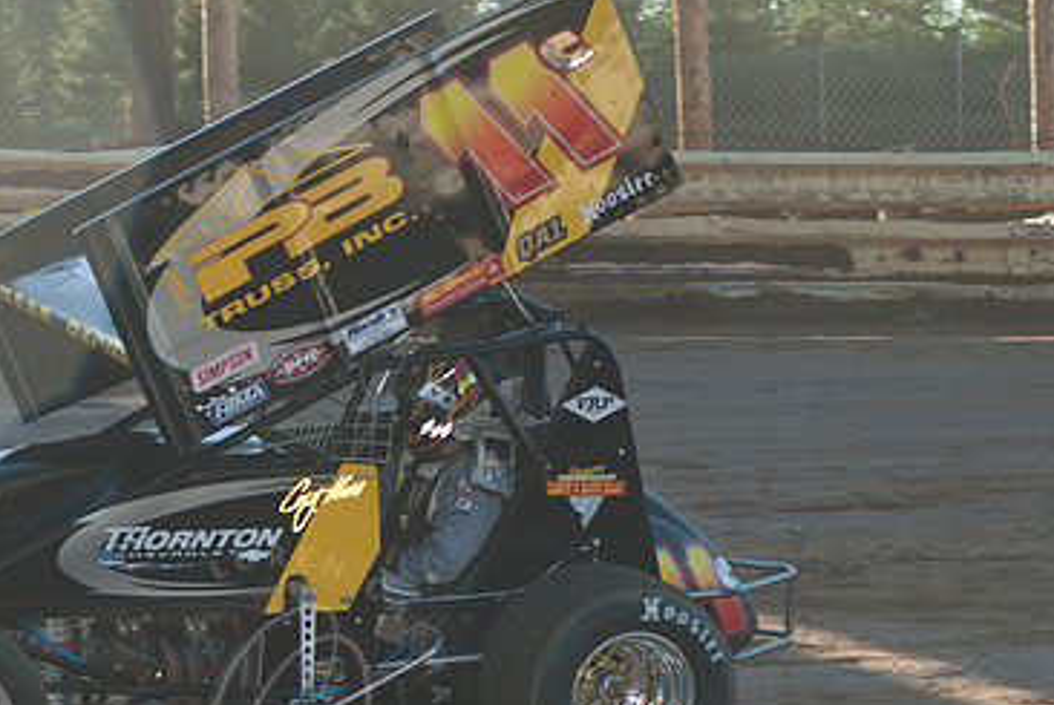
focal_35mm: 190
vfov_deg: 7.2
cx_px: 276
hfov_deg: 10.8
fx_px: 5569
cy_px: 452
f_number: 4
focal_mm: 80
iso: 100
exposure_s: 1/500
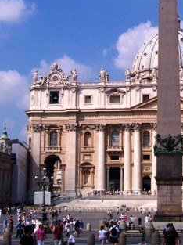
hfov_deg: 16.9
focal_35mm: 86
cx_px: 163
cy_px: 46
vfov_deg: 22.5
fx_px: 607
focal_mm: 7
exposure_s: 1/921
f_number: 5.6
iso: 80
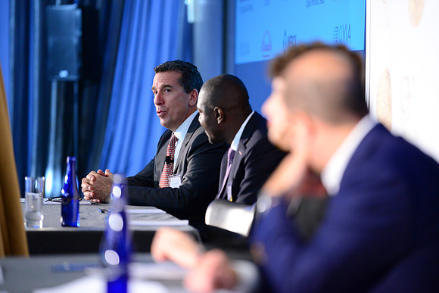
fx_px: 2439
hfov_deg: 10.3
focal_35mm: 200
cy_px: 146
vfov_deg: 6.9
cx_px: 220
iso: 4000
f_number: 2.8
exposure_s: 1/160
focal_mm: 200
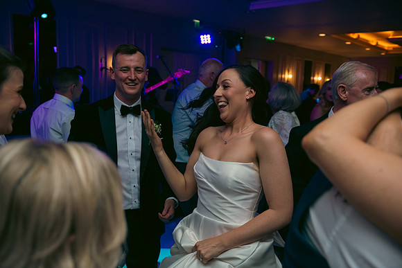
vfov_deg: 41.1
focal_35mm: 32
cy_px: 134
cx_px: 201
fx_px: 357
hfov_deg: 58.7
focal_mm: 32
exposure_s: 1/160
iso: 800
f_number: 3.5
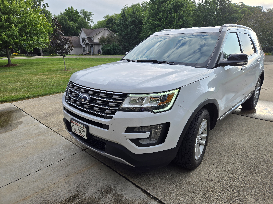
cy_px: 102
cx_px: 136
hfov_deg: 73.9
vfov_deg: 58.9
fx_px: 181
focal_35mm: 23
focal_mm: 5.4
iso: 25
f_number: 1.8
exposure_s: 1/866
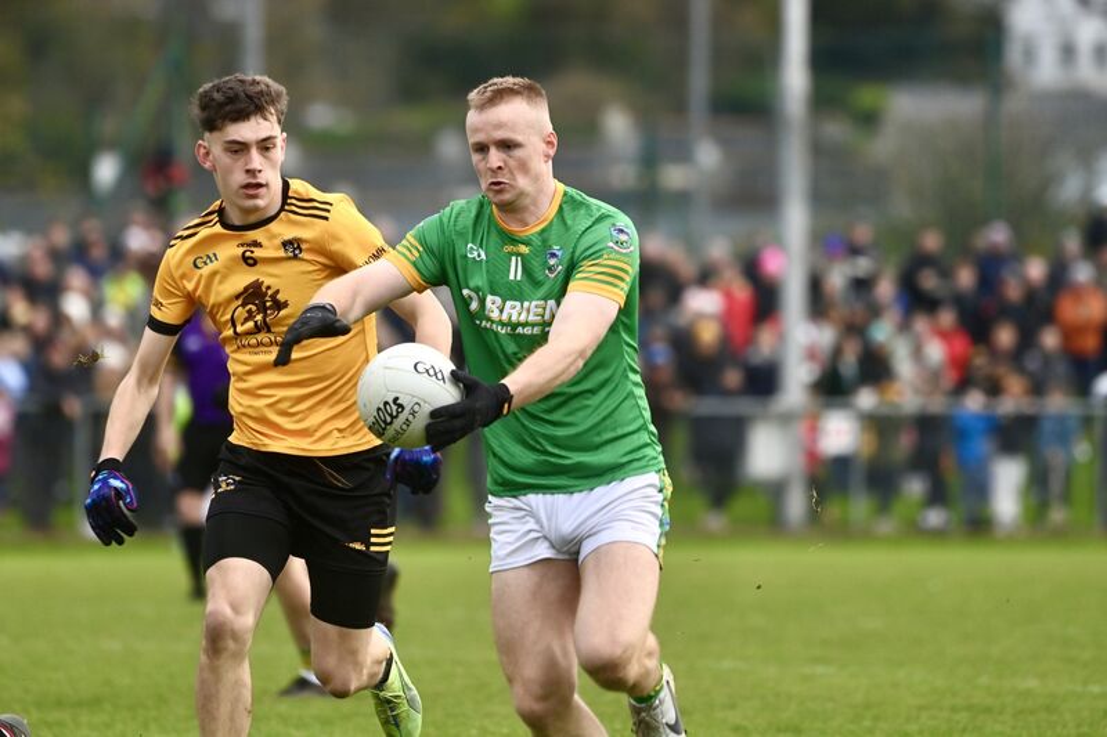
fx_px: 11682
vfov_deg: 3.6
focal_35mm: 380
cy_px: 368
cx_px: 554
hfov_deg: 5.4
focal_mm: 380
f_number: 5.6
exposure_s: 1/1000
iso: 2000
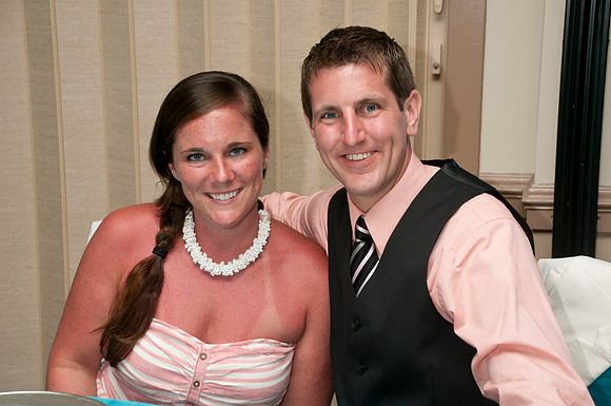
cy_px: 203
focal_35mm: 75
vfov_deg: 18.1
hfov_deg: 27.0
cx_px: 306
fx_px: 1271
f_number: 5.6
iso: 400
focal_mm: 50
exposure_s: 1/160
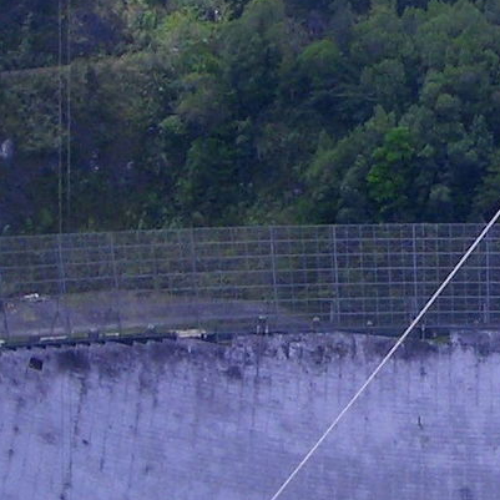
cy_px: -16
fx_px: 2419
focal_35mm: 148
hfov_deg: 11.7
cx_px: 498
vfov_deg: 11.7
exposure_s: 1/500
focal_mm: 5.8
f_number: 4.3
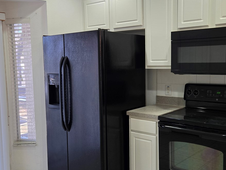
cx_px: 115
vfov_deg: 34.3
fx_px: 274
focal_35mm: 42
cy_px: 91
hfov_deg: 44.8
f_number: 1.8
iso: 125
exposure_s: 1/120
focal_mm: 5.4
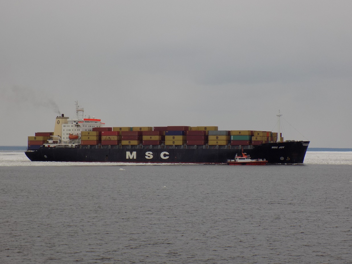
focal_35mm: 107
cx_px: 176
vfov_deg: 13.8
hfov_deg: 18.4
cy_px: 132
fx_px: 1088
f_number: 4.7
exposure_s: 1/400
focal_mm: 19.1
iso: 80
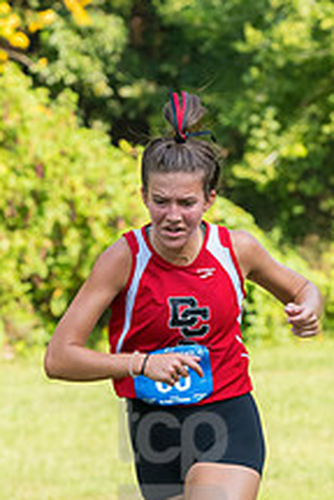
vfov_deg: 4.6
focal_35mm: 452
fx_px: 6290
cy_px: 461
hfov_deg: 3.0
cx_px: 173
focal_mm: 145
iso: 1600
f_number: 5
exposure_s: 1/1600
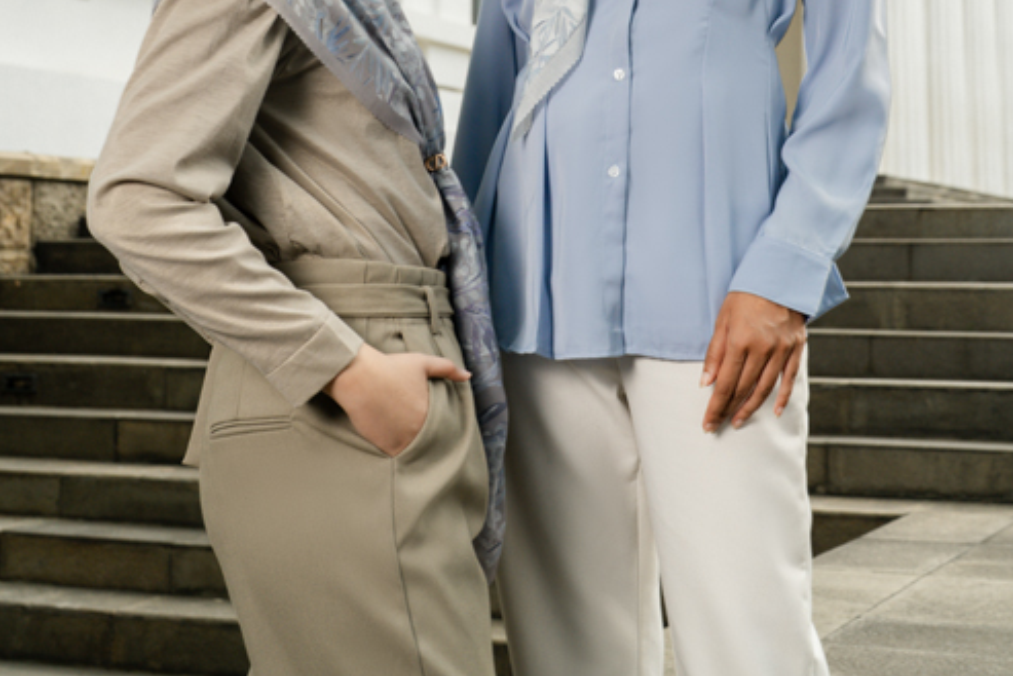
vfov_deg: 17.5
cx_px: 510
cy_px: -12
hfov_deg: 26.6
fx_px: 2139
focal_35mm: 76
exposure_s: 1/125
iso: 500
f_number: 5.6
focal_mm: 50
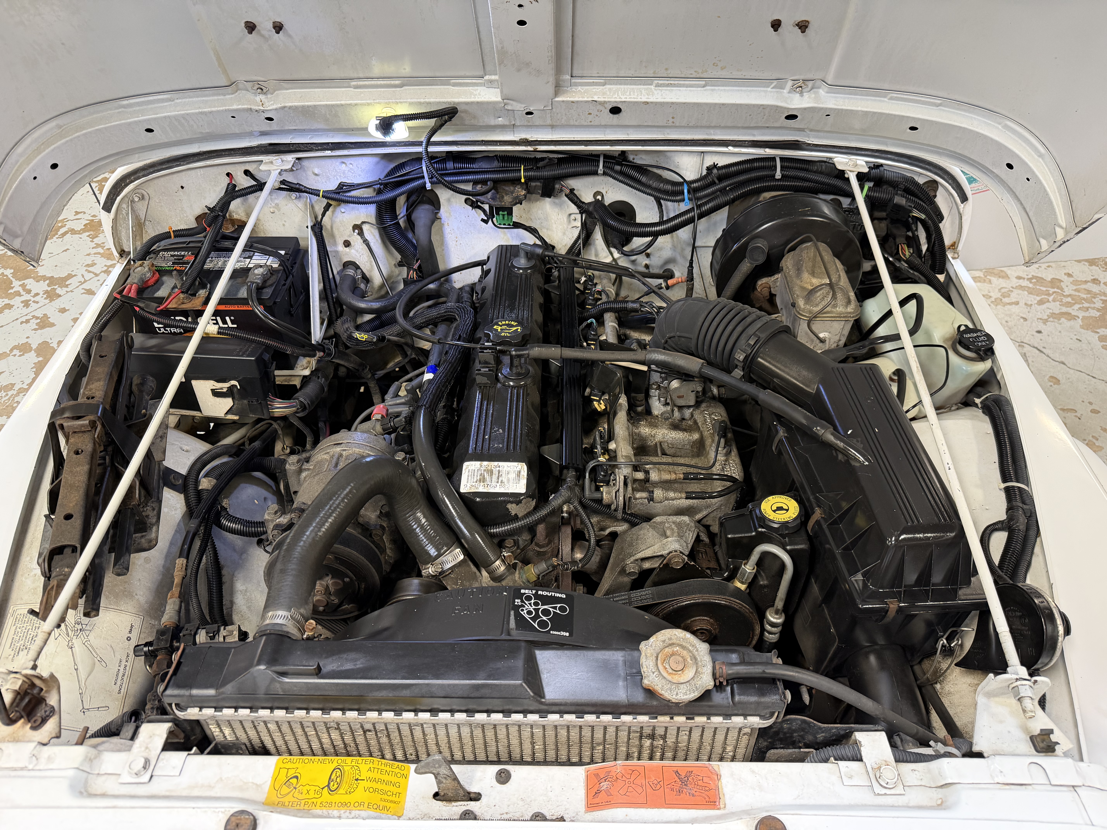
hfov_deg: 71.6
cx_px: 554
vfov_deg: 56.8
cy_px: 415
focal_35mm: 24
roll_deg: +1.2
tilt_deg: -44.6
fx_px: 768
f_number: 1.78
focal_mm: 6.76
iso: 320
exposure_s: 1/60
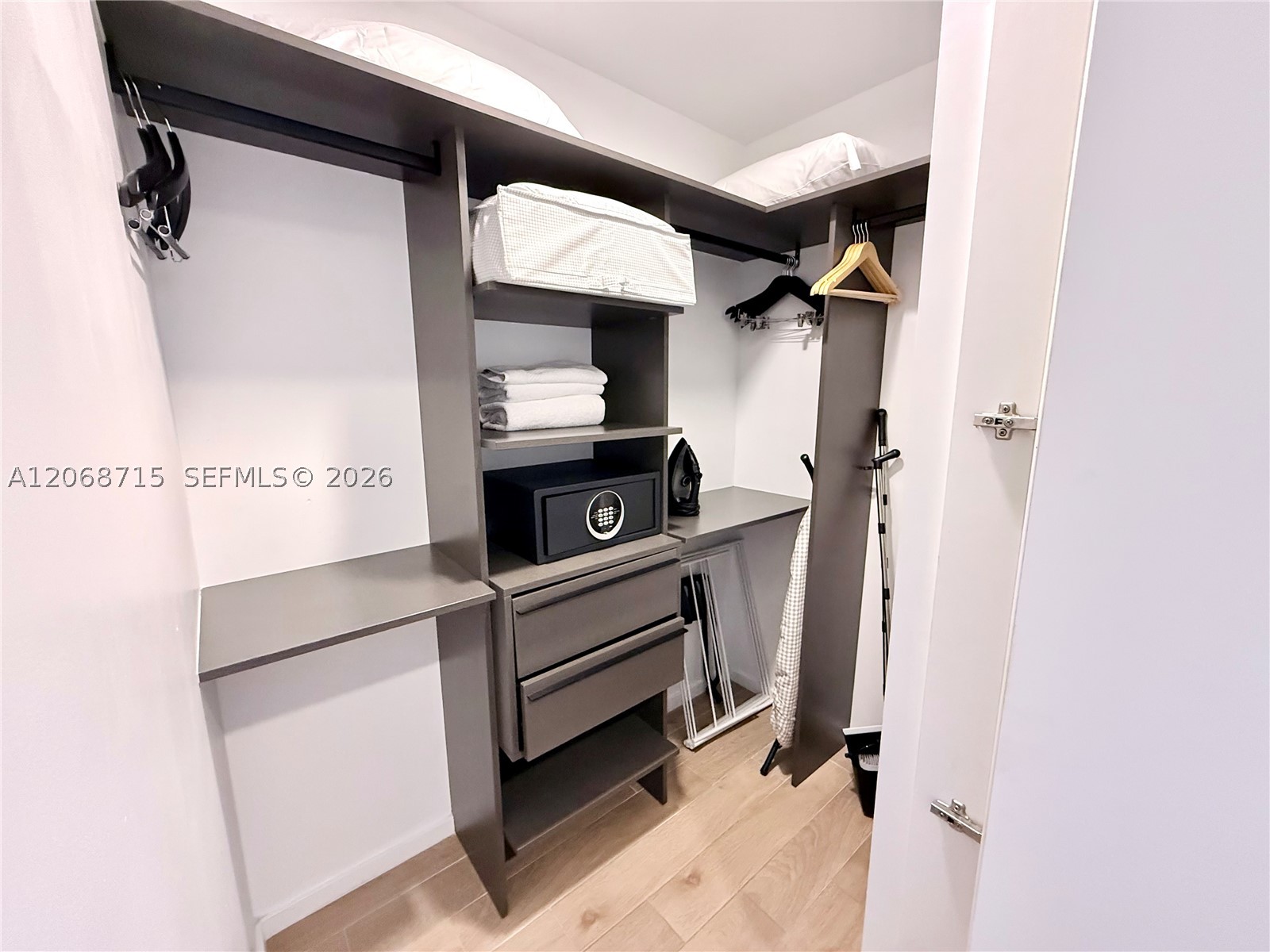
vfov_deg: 85.7
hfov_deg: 102.1
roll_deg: +0.1
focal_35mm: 14
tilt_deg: -9.6
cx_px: 635
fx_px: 514
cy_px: 476
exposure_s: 1/60
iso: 800
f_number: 2.2
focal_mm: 2.22
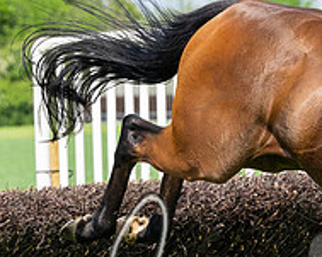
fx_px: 4020
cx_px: 418
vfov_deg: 3.7
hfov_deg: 4.6
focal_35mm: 422
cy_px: 187
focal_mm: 104
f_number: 4
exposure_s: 1/2000
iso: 400
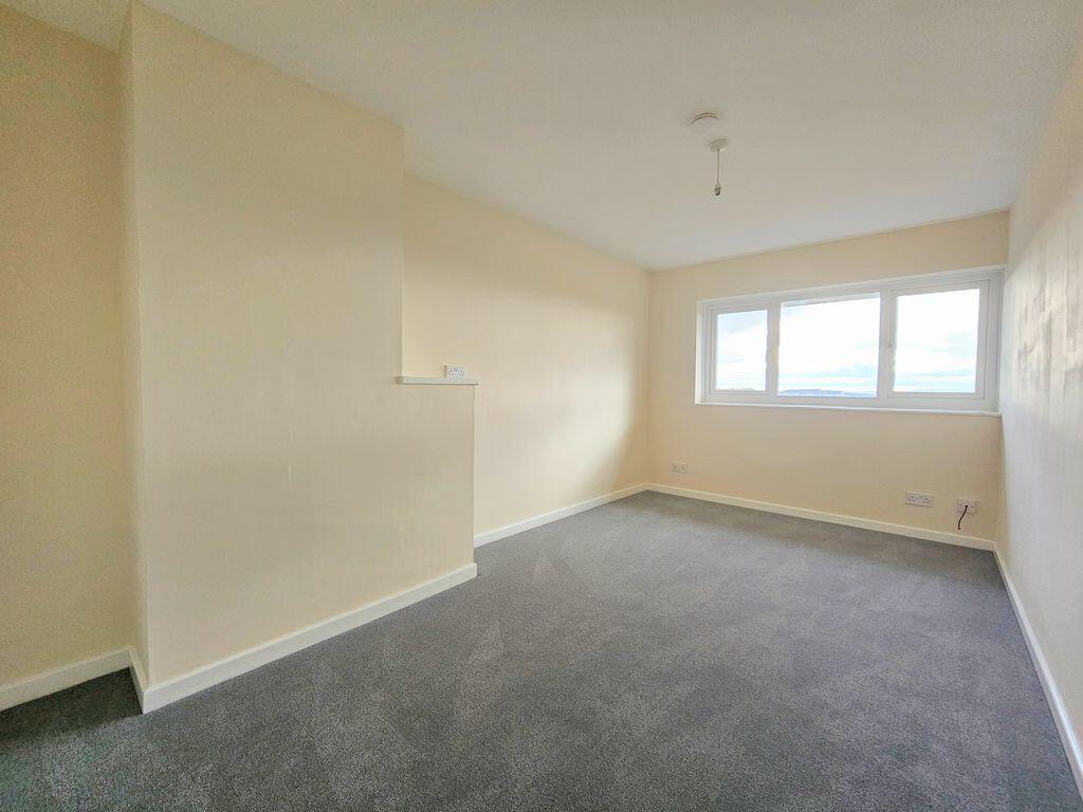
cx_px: 542
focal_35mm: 13
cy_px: 406
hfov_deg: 106.2
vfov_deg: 89.9
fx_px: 407
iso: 100
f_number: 2.2
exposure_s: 1/60
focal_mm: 2.2
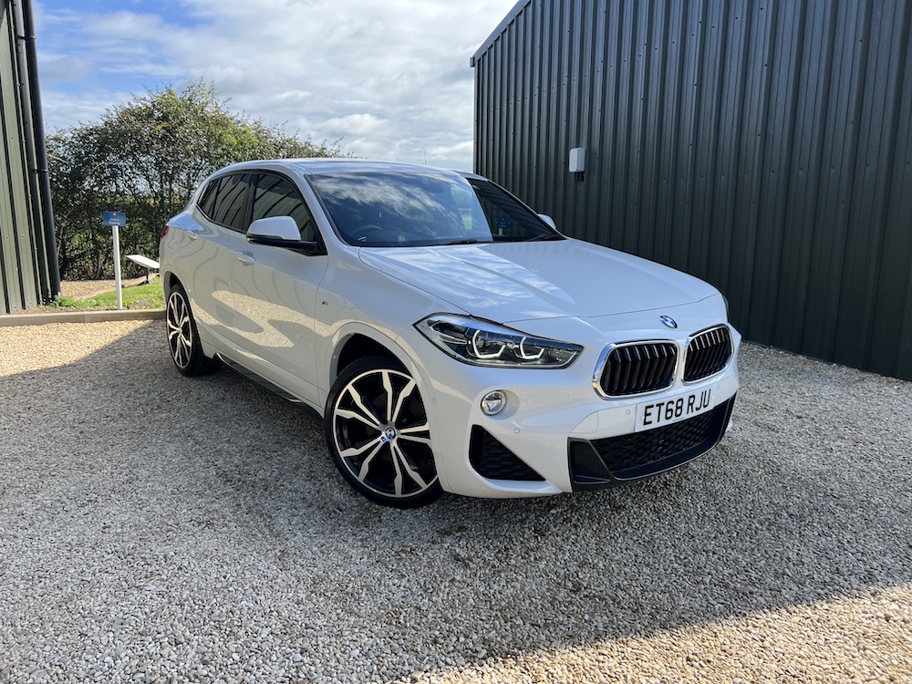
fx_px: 685
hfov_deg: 67.3
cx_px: 456
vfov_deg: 53.1
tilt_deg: -12.4
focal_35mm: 26
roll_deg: -0.4
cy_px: 342
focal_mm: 5.7
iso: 50
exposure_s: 1/1645
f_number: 1.5
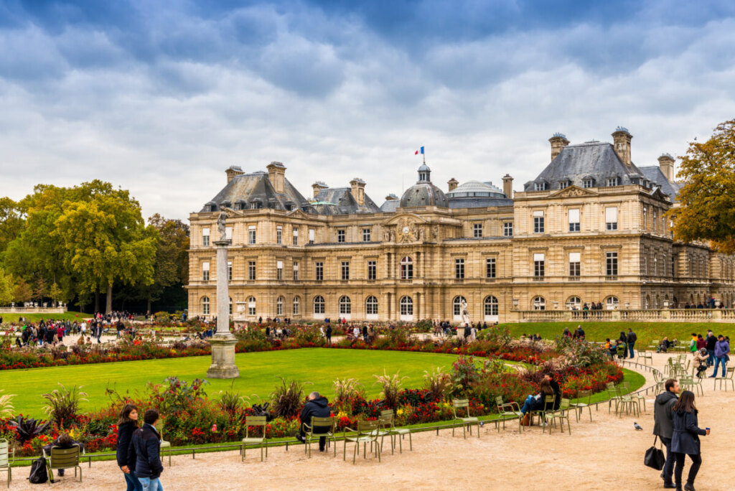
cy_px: 246
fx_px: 858
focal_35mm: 42
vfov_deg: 31.9
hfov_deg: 46.4
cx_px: 368
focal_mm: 42
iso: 200
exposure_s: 1/200
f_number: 7.1
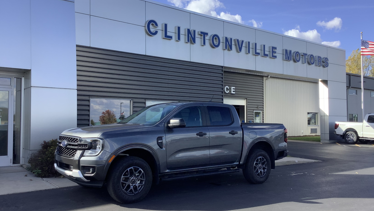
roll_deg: +0.3
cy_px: 109
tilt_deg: +1.3
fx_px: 337
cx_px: 187
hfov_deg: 58.0
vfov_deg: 34.7
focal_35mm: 34
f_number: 2.4
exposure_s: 1/554
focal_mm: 3.3
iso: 25
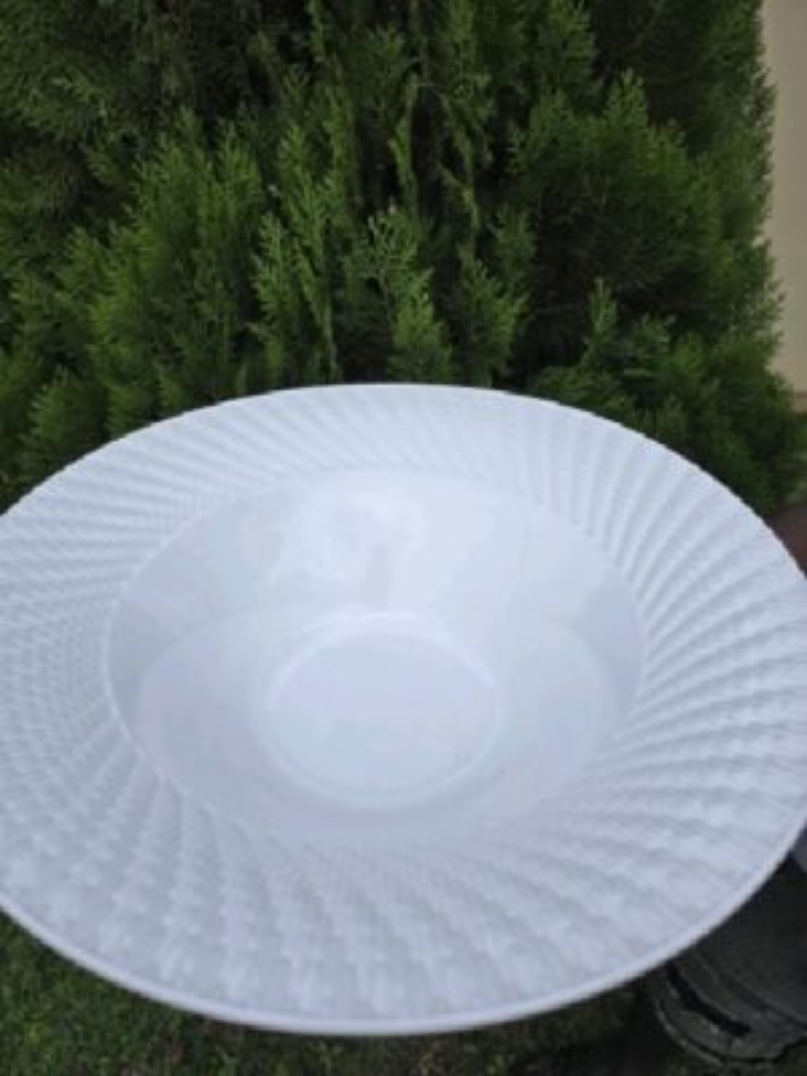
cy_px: 538
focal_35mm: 23
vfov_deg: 73.9
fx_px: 715
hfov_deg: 58.9
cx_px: 404
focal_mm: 6.3
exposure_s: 1/182
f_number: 1.7
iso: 12
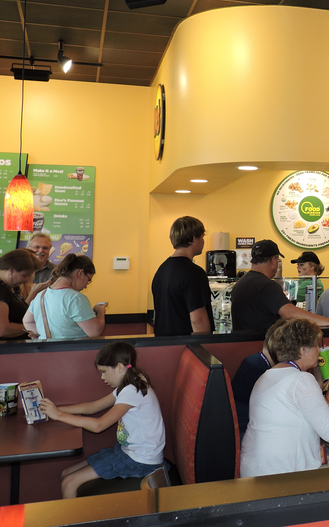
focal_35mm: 56
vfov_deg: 36.0
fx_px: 804
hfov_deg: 20.6
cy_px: 193
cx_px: 456
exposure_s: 1/40
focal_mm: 5.4
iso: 100
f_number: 3.1
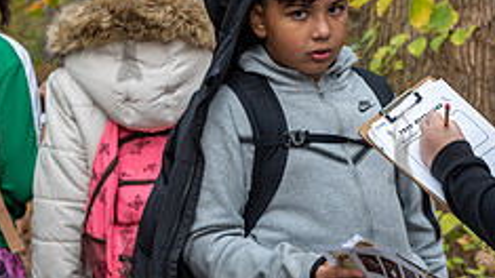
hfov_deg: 14.3
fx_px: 1968
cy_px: 146
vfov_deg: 8.1
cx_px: 400
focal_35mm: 150
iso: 400
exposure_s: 1/250
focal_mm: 58
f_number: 4.5
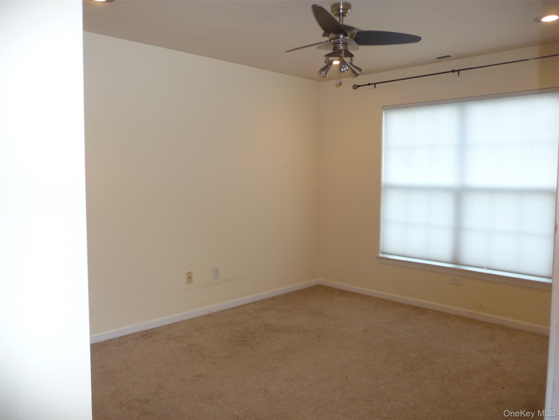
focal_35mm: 28
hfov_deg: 63.4
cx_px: 280
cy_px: 210
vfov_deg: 49.7
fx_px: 452
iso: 160
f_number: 3.3
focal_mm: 4.7
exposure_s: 1/30
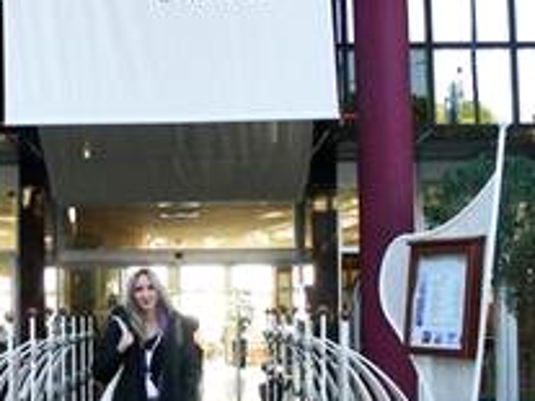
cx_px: 147
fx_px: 1359
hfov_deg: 22.1
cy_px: 173
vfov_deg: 16.8
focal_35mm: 88
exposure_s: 1/95
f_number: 4
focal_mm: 6.3
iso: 50
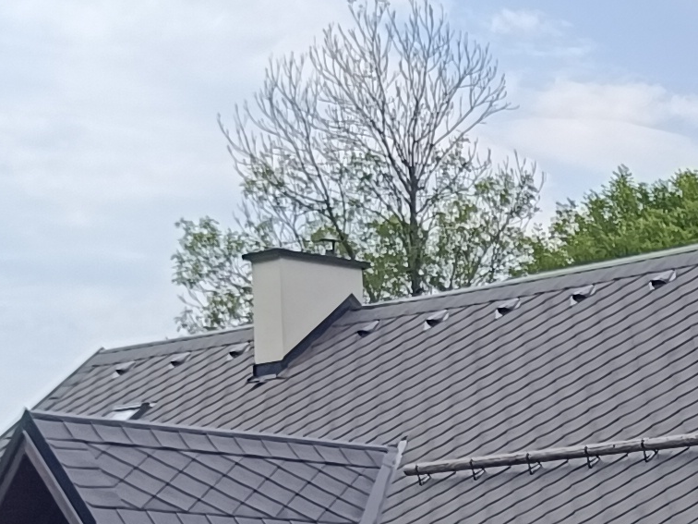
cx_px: 1262
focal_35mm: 130
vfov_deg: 10.9
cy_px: 841
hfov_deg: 13.6
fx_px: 2621
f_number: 1.88
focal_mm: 5.59
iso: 54
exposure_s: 1/1290
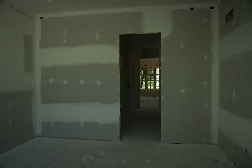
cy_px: 84
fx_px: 196
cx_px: 126
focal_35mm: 28
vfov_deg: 46.4
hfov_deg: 65.5
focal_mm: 28
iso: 800
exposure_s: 1/125
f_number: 2.8
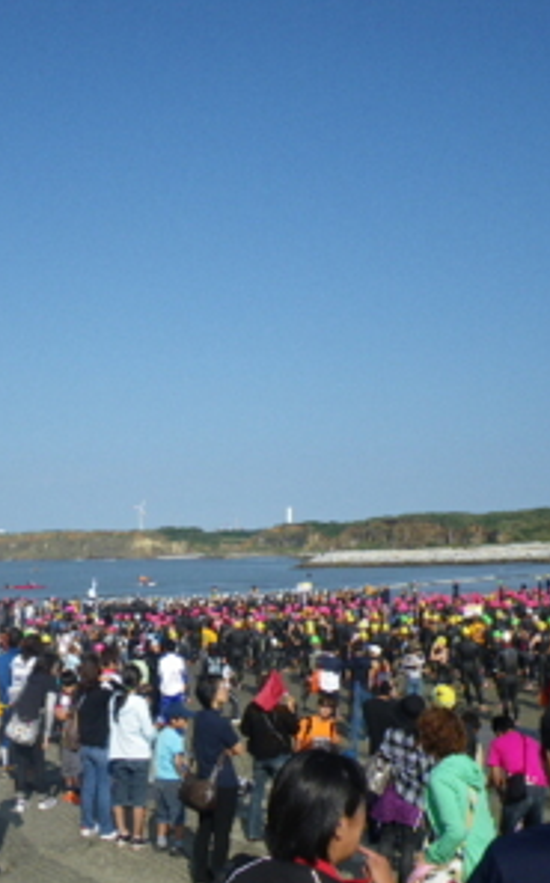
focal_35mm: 40
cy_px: 443
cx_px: 158
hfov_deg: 31.5
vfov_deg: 49.3
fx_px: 962
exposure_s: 1/640
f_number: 4.2
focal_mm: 5
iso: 64
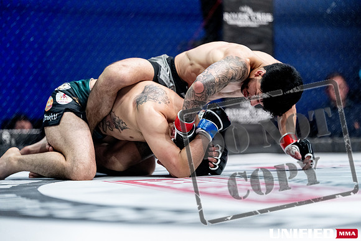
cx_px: 180
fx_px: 1163
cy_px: 120
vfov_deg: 11.8
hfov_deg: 17.6
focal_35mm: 116
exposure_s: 1/1250
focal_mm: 116
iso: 3200
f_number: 2
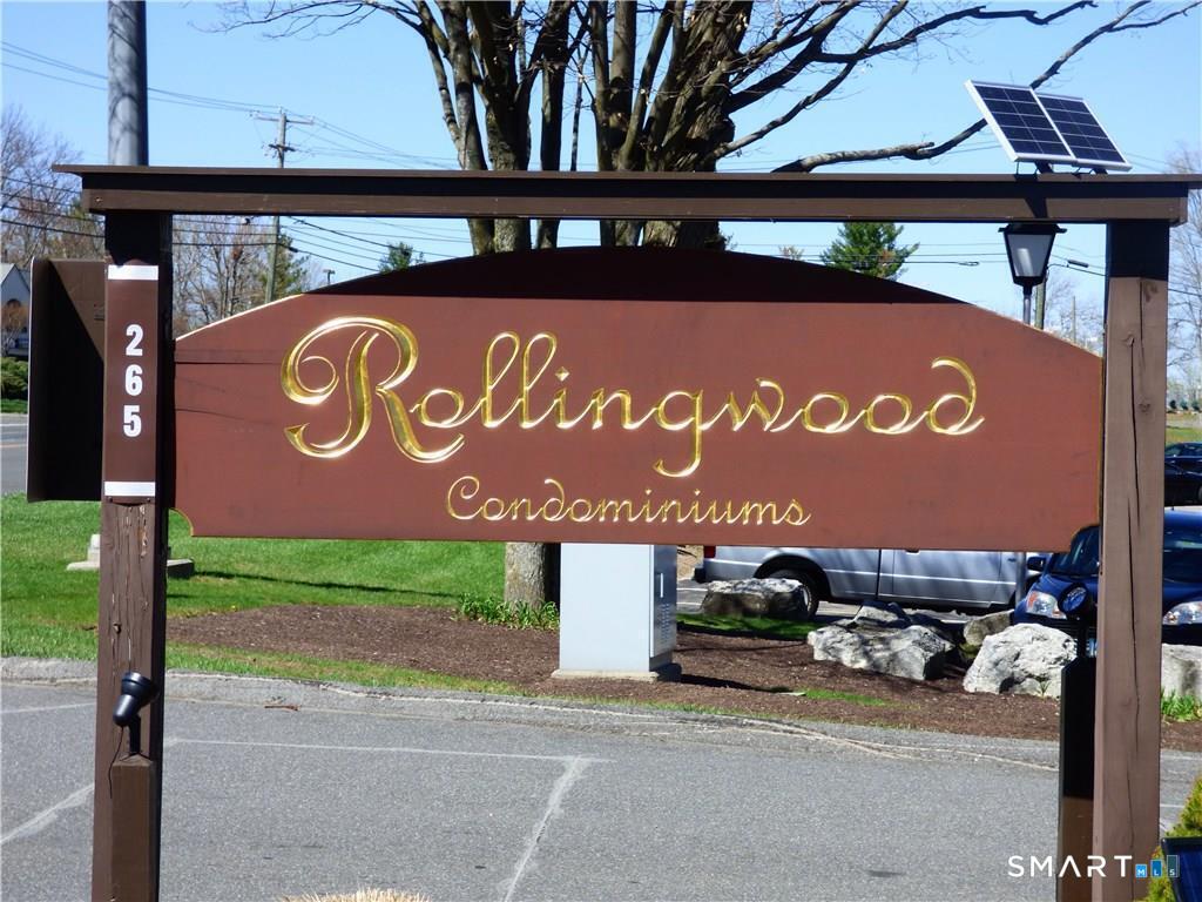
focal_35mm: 93
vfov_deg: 15.9
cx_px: 601
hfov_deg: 21.1
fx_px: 3229
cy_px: 451
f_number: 4.6
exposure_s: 1/500
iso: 100
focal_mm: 15.56
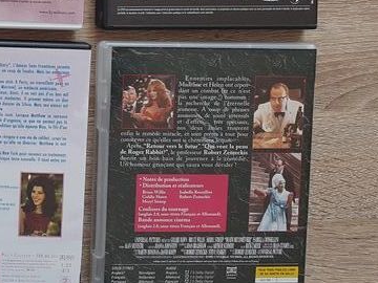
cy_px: 2
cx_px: -118
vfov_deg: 19.1
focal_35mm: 75
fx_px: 819
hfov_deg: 23.0
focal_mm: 3.6
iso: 40
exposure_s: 1/163
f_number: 1.9
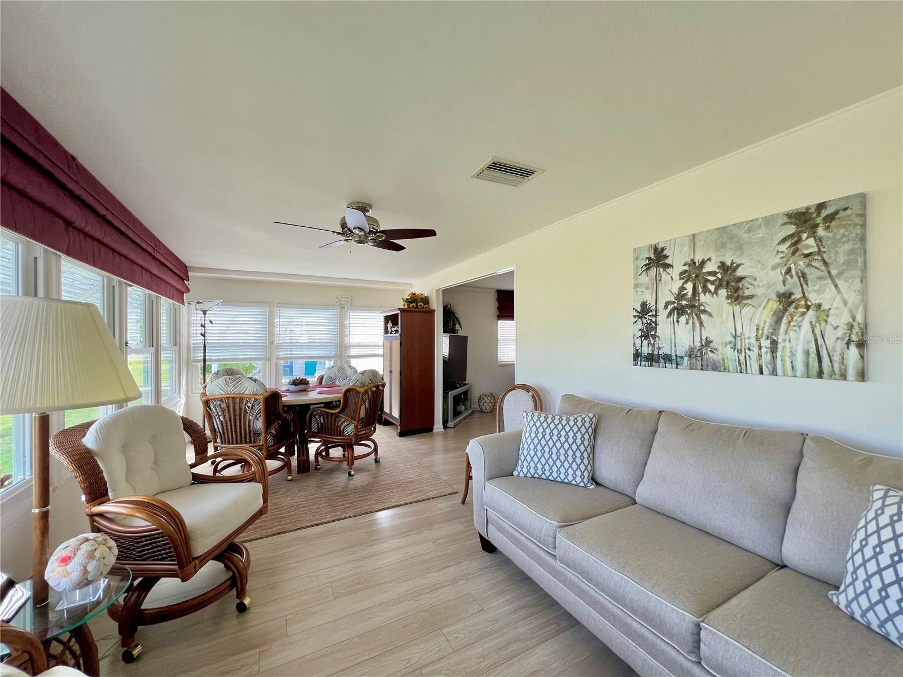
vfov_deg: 89.9
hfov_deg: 106.2
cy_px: 338
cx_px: 452
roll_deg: +0.1
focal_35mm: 13
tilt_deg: +0.4
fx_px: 339
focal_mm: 1.57
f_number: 1.8
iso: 64
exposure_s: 1/99
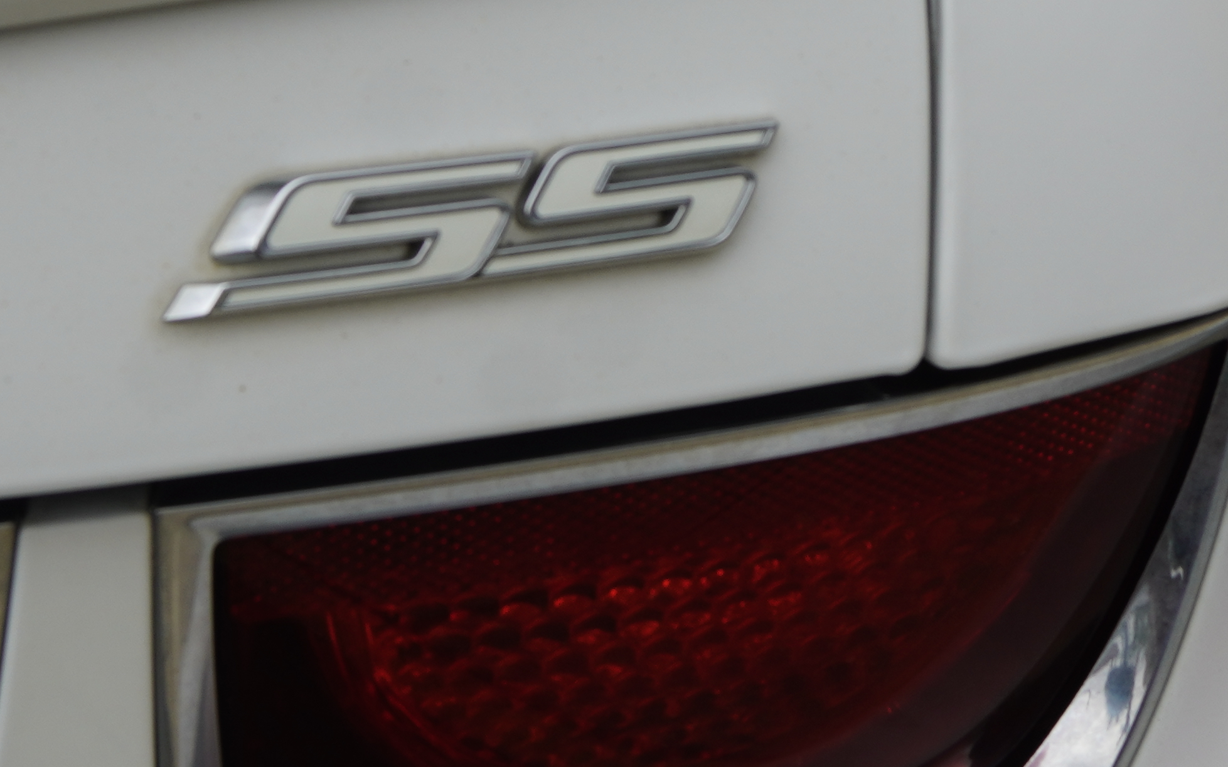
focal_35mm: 75
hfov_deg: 27.4
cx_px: 437
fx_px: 2510
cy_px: 196
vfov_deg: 17.3
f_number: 7.1
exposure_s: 1/100
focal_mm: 16
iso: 100
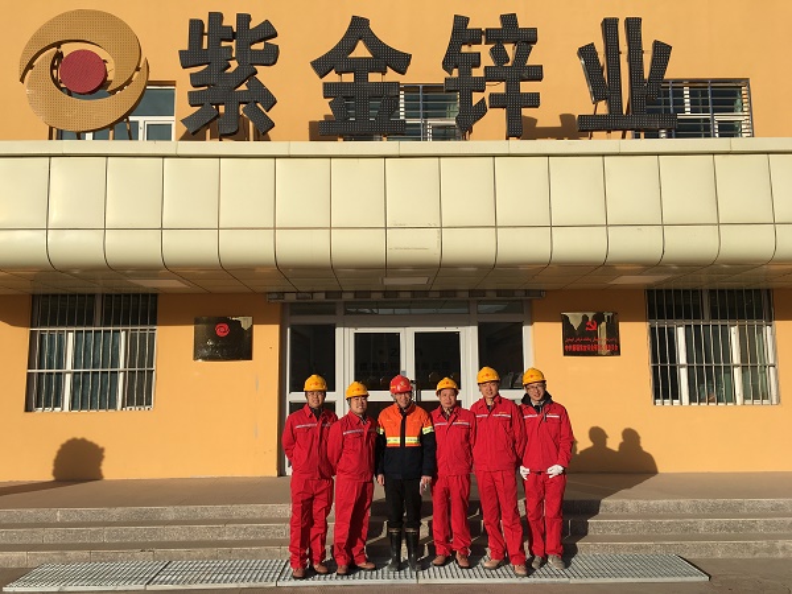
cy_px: 297
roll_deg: +0.8
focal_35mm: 29
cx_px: 396
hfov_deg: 61.7
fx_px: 664
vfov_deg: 48.2
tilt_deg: +7.1
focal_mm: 4.15
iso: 25
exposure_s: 1/2137
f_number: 2.2
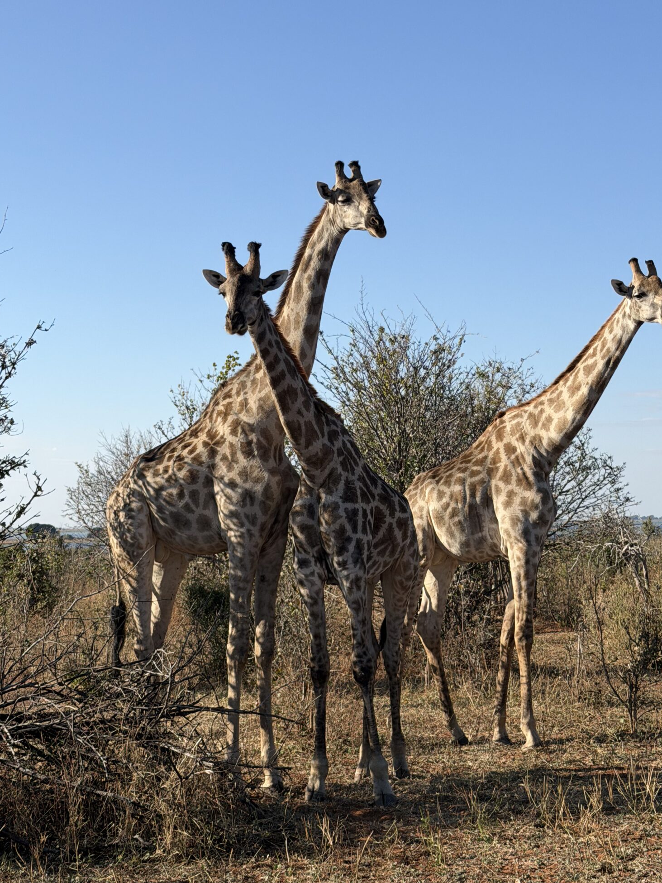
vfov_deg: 30.7
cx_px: 384
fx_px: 1606
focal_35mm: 63
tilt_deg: +3.4
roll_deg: +0.2
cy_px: 442
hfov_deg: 23.3
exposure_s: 1/3891
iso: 64
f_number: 1.78
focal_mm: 6.76
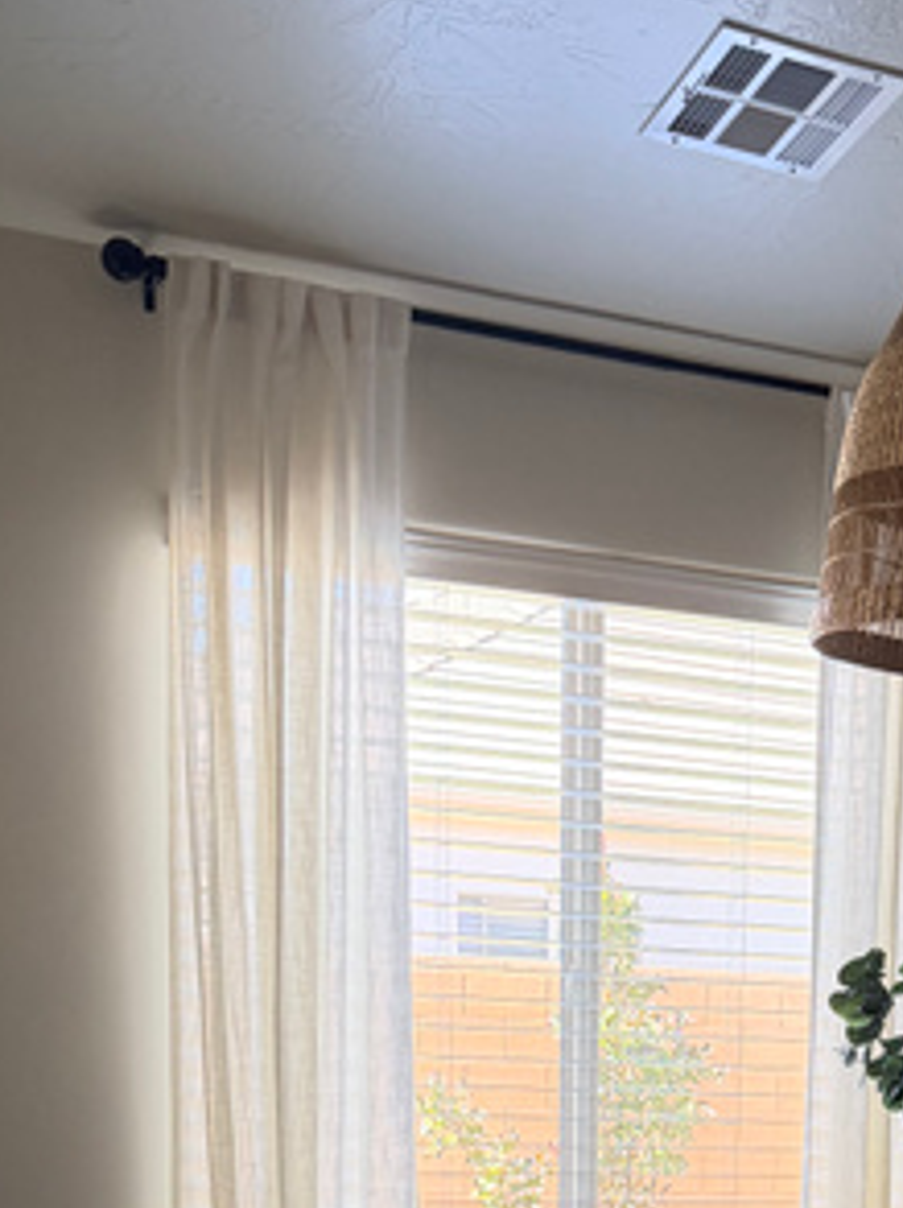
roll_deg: -4.1
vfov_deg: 26.6
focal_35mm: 63
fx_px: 2196
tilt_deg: -12.9
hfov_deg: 22.1
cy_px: 1521
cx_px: 961
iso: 200
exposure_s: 1/90
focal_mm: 6.76
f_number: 1.78
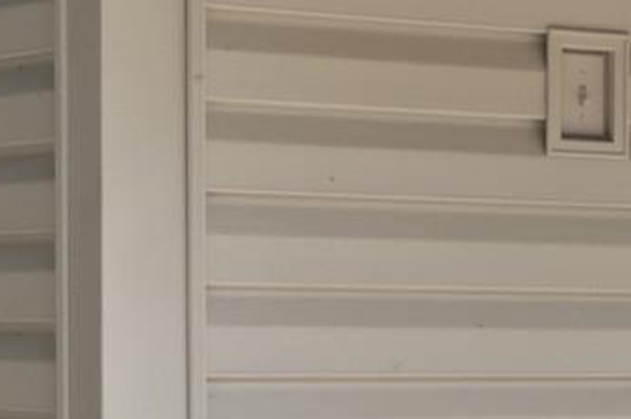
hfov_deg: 10.3
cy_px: 356
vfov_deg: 7.3
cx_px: 1169
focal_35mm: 188
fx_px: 3286
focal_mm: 17
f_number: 9
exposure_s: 1/60
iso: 250
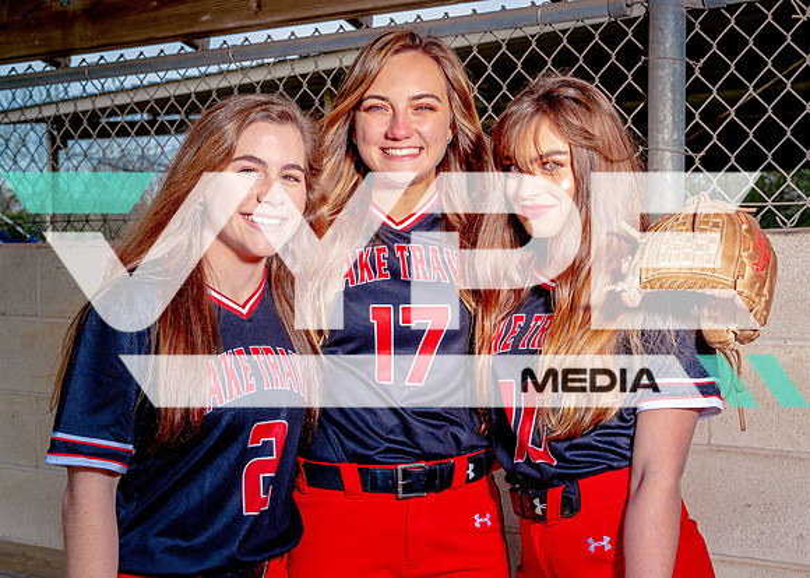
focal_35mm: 44
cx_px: 447
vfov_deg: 32.0
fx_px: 1007
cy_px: 298
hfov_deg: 43.7
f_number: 8
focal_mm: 37
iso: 100
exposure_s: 1/125
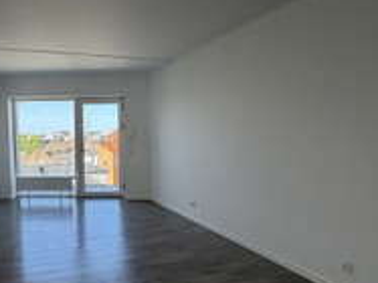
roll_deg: +0.5
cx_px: 118
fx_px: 306
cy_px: 160
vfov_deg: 49.6
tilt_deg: -4.4
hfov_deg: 61.5
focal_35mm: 28
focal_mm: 2.22
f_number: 2.2
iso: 50
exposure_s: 1/121
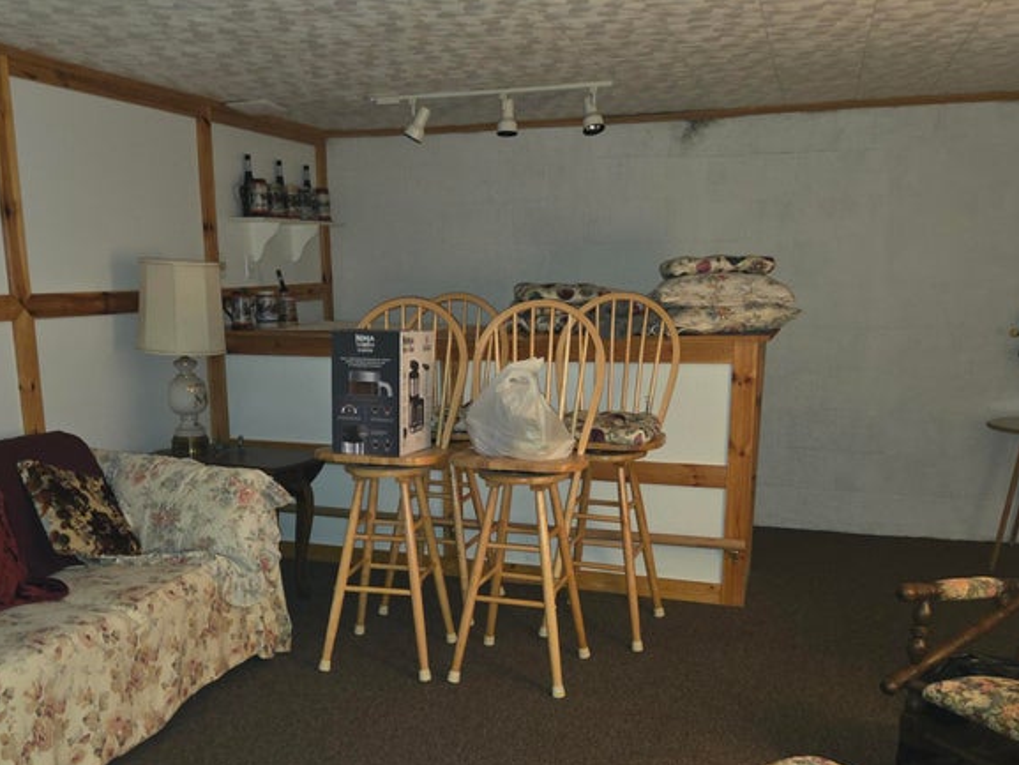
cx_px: 460
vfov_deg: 41.4
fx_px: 1001
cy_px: 491
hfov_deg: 53.9
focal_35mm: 34
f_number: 1.8
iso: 200
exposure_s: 1/12
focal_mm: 5.4
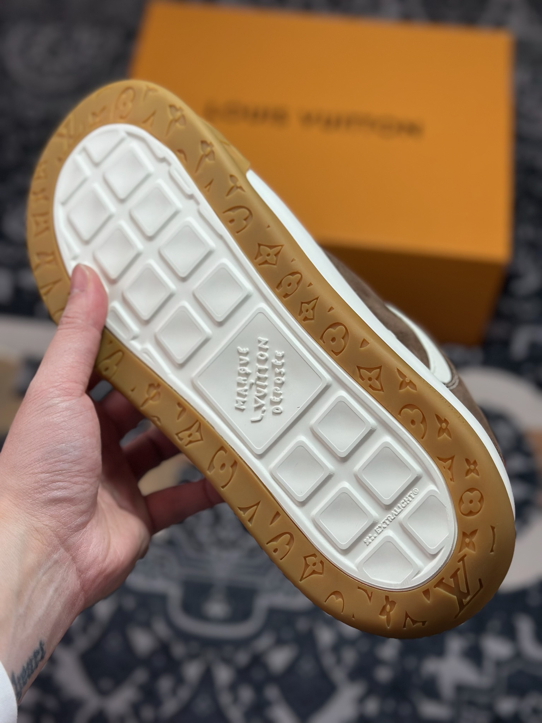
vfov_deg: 39.7
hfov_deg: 30.3
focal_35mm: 48
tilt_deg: -58.3
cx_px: 271
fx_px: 1002
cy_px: 362
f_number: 1.78
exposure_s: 1/1667
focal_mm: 6.86
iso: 80
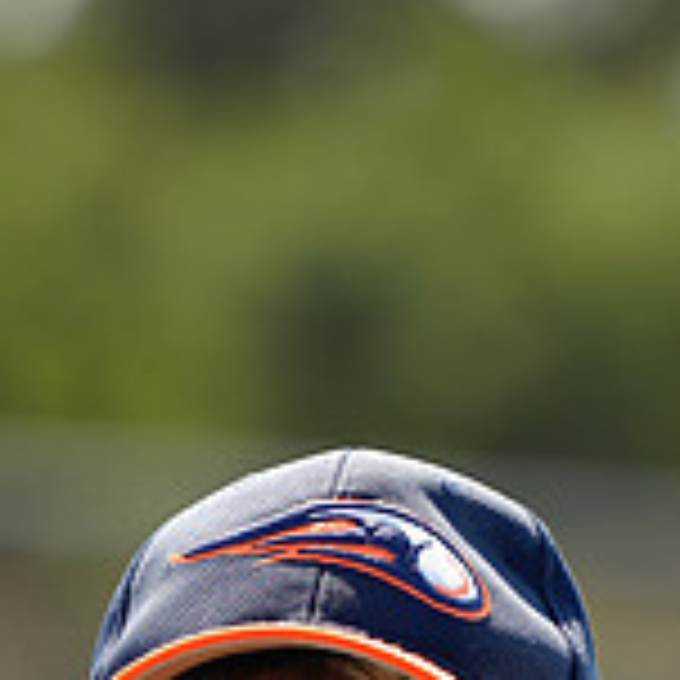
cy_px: 1175
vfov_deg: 2.7
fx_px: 14491
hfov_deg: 2.7
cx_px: 214
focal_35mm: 652
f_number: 4
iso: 50
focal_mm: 200
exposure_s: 1/250
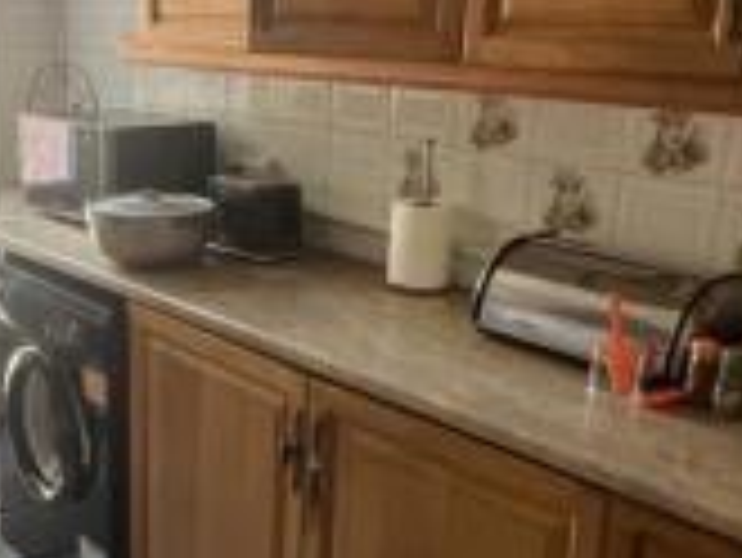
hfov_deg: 40.6
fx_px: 987
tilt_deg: -14.9
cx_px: 241
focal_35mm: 46
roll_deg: -0.6
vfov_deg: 31.5
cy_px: 295
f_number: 1.8
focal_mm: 1.57
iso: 320
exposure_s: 1/60
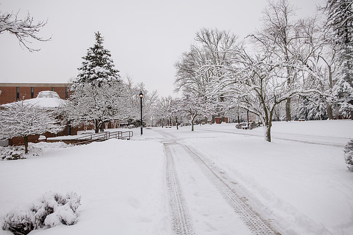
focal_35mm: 28
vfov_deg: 46.4
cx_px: 176
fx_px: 275
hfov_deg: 65.5
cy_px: 118
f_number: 5
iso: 200
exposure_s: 1/500
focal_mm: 28
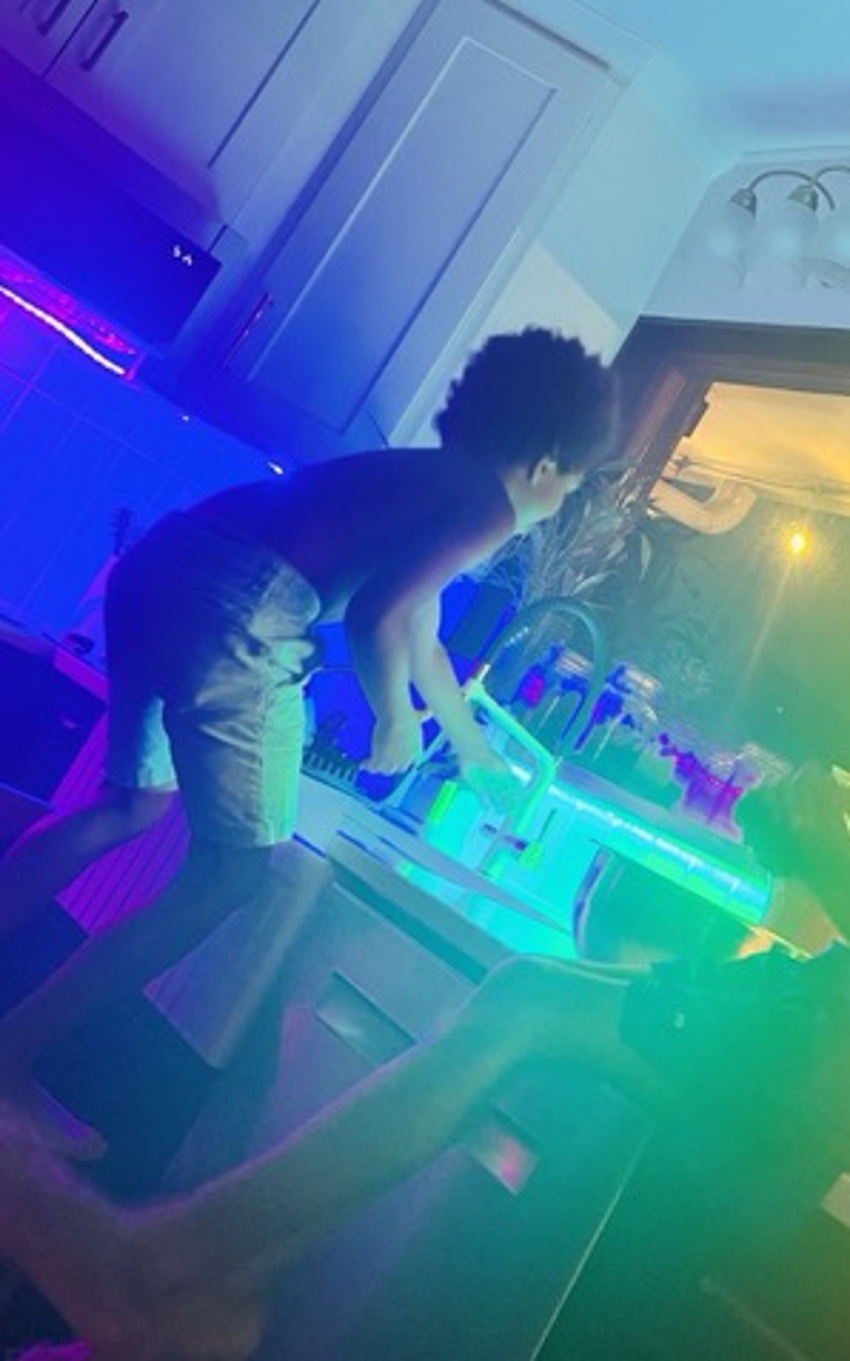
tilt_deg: +8.4
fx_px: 1372
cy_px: 679
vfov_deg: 52.8
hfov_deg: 32.6
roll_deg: -28.8
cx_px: 776
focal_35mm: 37
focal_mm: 5.1
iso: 500
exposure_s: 1/41
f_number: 1.6
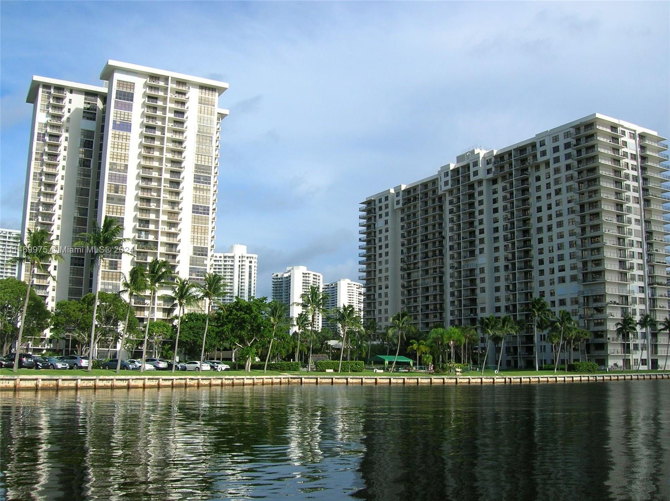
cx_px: 335
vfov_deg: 41.7
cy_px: 250
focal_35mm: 34
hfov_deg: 54.0
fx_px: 657
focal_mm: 5.7
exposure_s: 1/573
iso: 71
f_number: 4.9
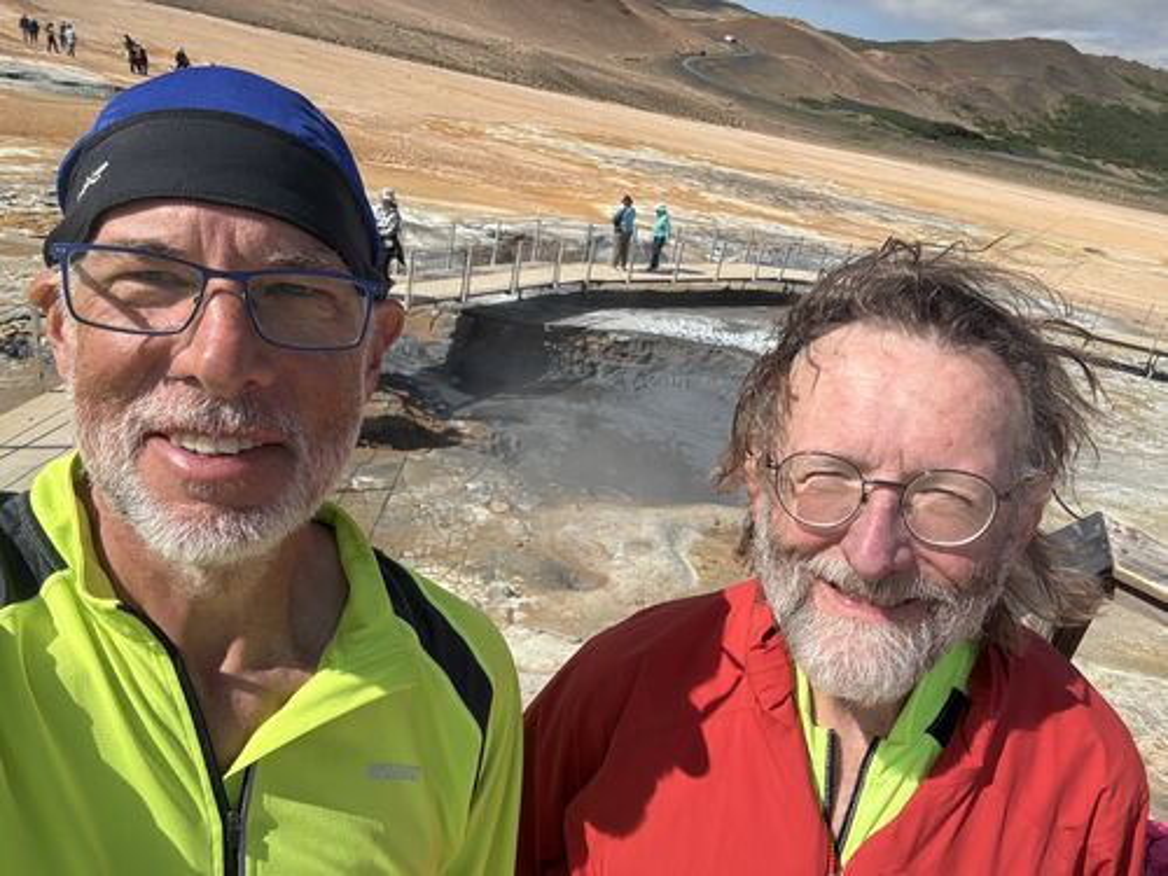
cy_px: 438
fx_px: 776
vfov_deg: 58.9
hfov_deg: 73.9
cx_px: 584
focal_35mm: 23
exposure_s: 1/1585
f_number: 1.9
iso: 25
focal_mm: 2.69
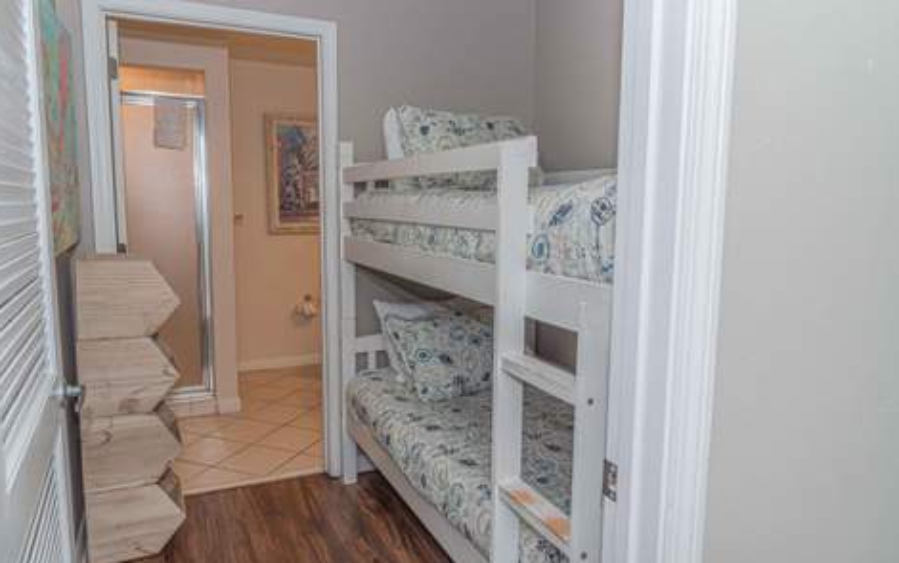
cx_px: 450
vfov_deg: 49.3
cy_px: 274
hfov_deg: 72.5
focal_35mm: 25
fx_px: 613
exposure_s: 1/125
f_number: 6.3
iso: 400
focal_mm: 24
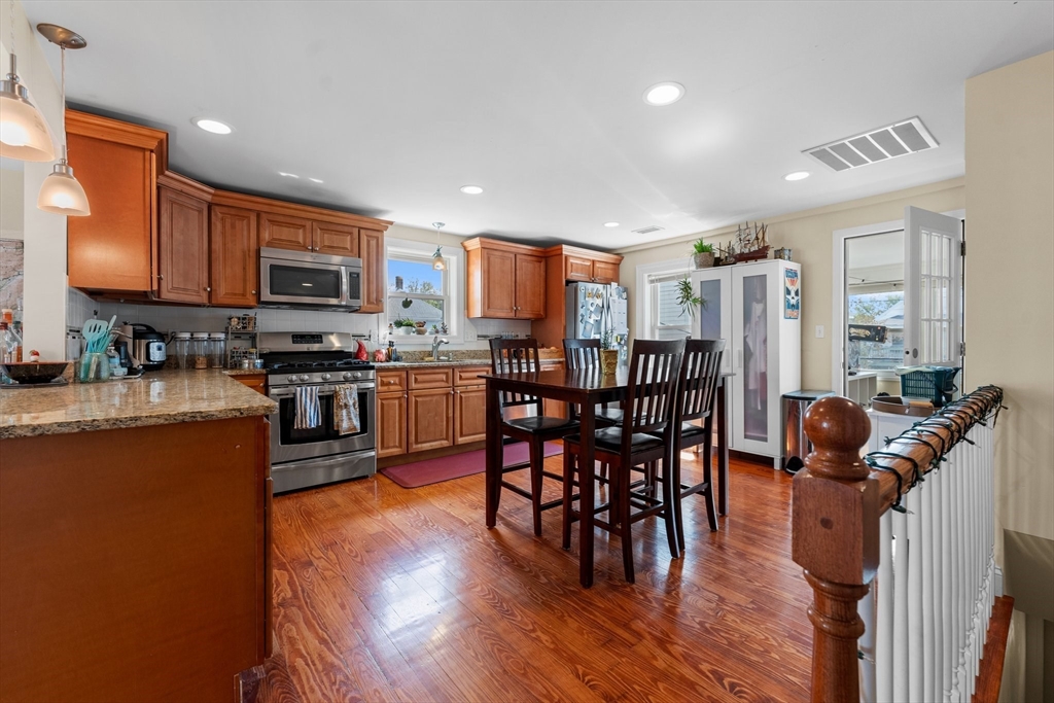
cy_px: 352
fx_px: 410
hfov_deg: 104.2
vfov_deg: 81.2
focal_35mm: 14
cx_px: 527
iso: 800
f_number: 6.7
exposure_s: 1/60
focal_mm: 14
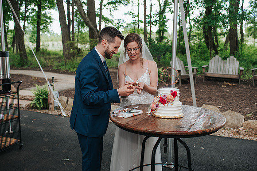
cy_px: 79
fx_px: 275
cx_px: 129
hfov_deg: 50.1
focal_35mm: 38
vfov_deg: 34.7
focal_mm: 35
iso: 400
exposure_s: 1/200
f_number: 2.8
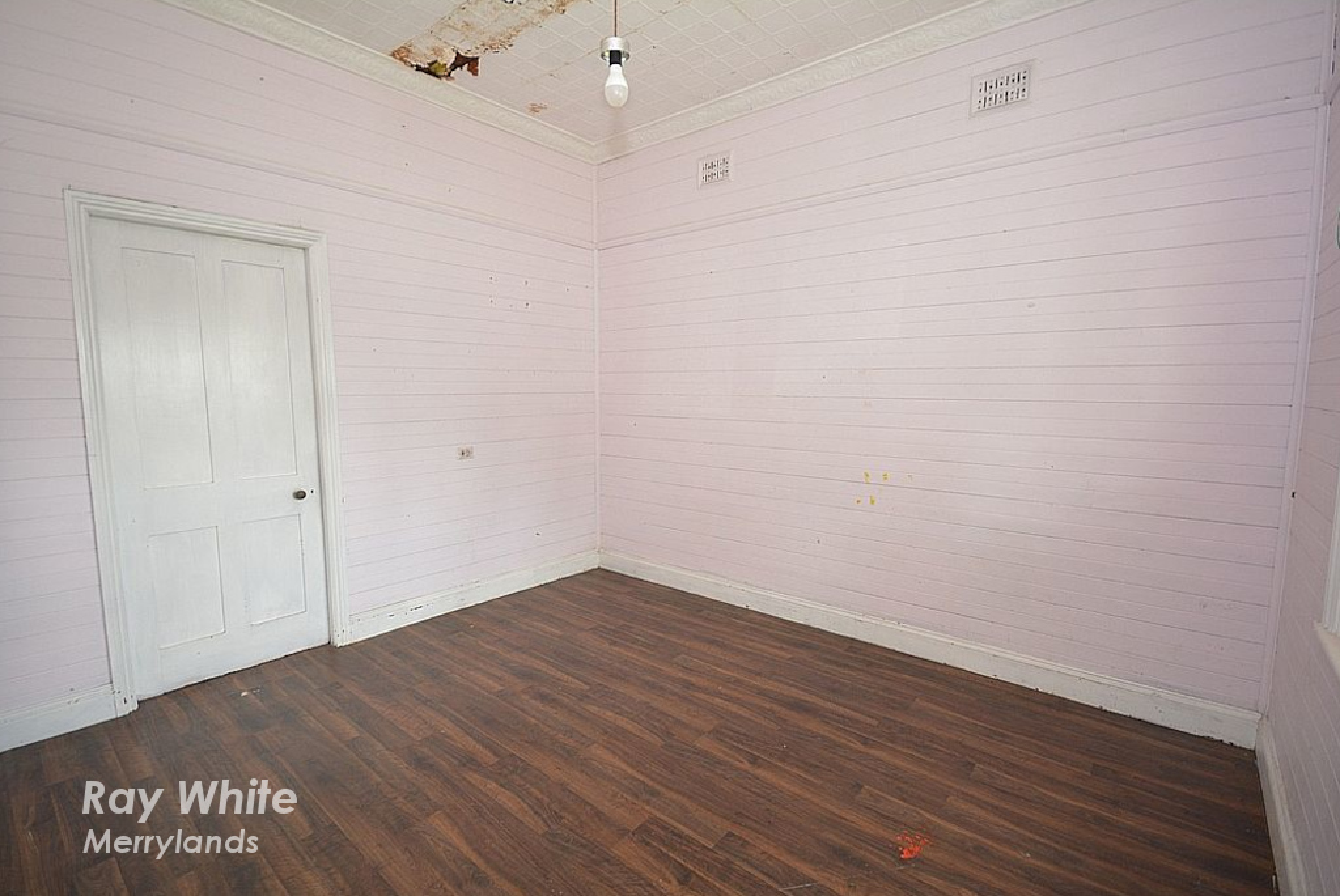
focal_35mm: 15
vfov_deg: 77.5
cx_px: 670
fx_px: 559
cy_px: 448
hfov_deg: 100.3
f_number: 4
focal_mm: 10
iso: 220
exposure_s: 1/60
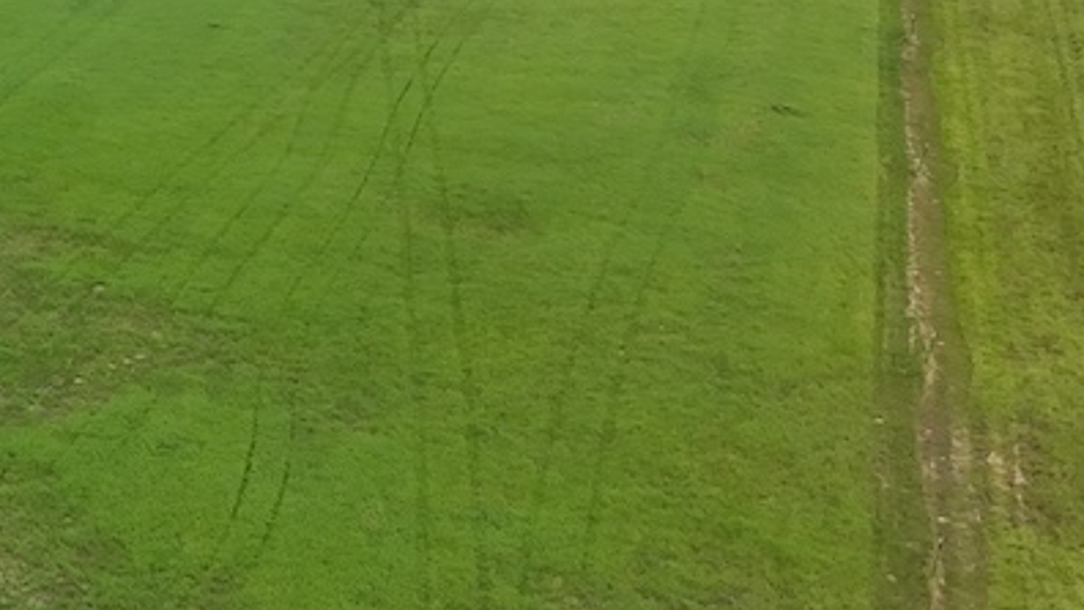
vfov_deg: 15.9
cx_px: -370
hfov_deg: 24.0
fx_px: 2185
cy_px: 386
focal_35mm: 76
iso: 110
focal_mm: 4.55
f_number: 2.8
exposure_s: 1/640
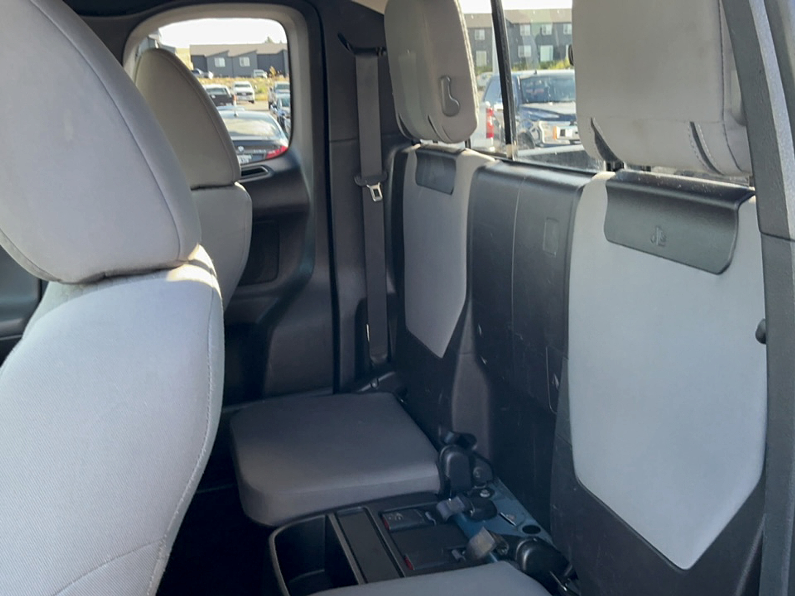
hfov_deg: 60.0
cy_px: 298
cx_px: 398
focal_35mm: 30
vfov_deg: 46.8
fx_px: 689
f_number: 1.8
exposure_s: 1/60
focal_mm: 3
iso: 40
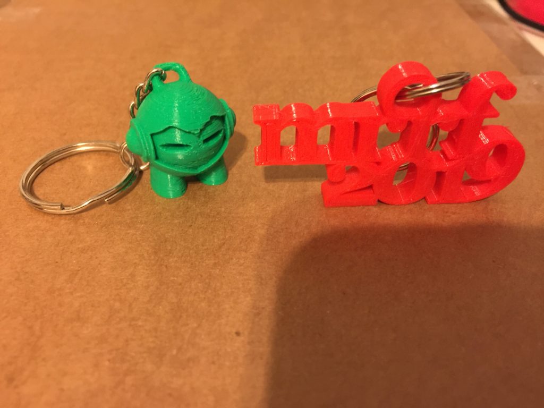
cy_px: 204
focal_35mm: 29
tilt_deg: -37.2
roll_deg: -3.2
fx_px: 456
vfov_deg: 48.2
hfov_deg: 61.7
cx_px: 272
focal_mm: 4.15
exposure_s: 1/10
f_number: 2.2
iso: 125
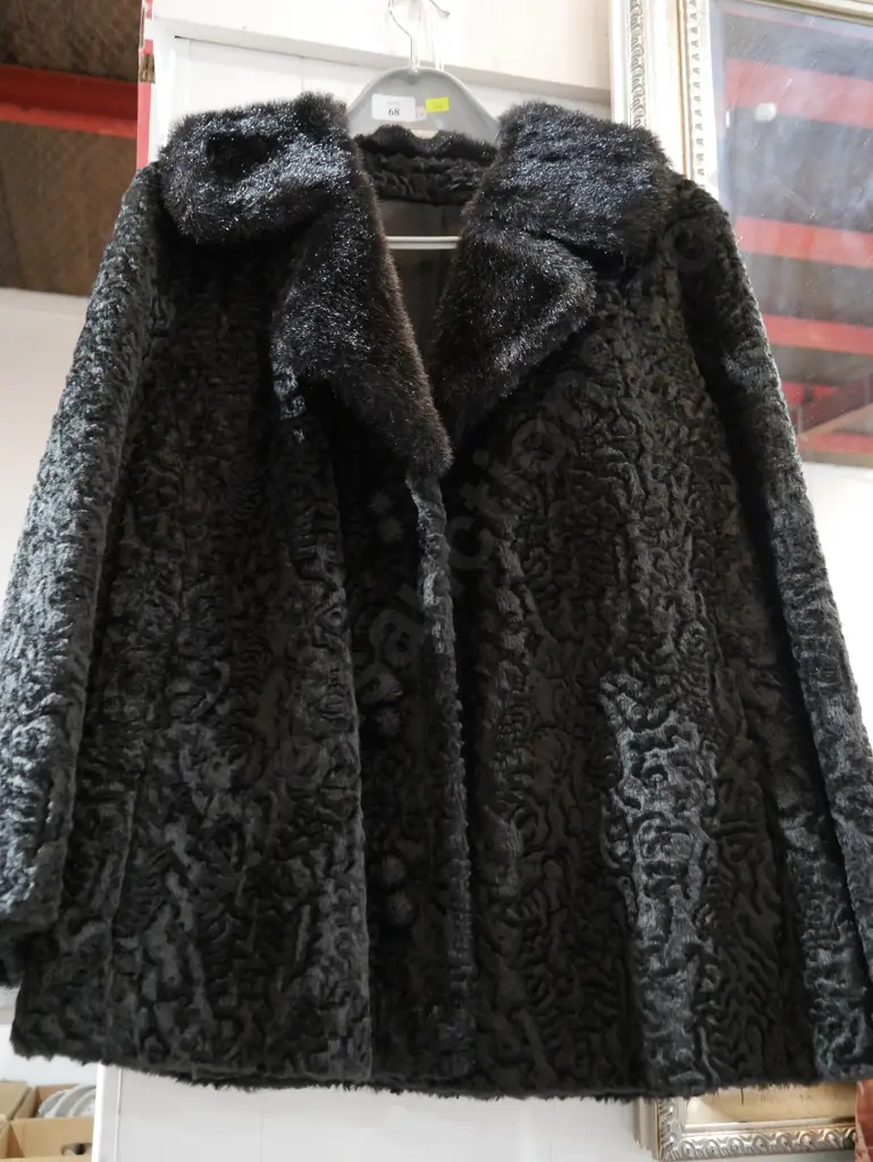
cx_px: 436
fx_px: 1075
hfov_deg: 44.2
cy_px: 581
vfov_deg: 56.8
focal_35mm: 32
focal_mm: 16
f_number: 3.6
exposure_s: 1/60
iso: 2000
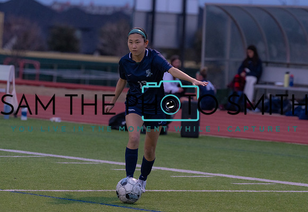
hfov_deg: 7.7
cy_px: 94
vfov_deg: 5.3
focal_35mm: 265
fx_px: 2285
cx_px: 133
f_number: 4
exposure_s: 1/1000
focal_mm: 193
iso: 2500
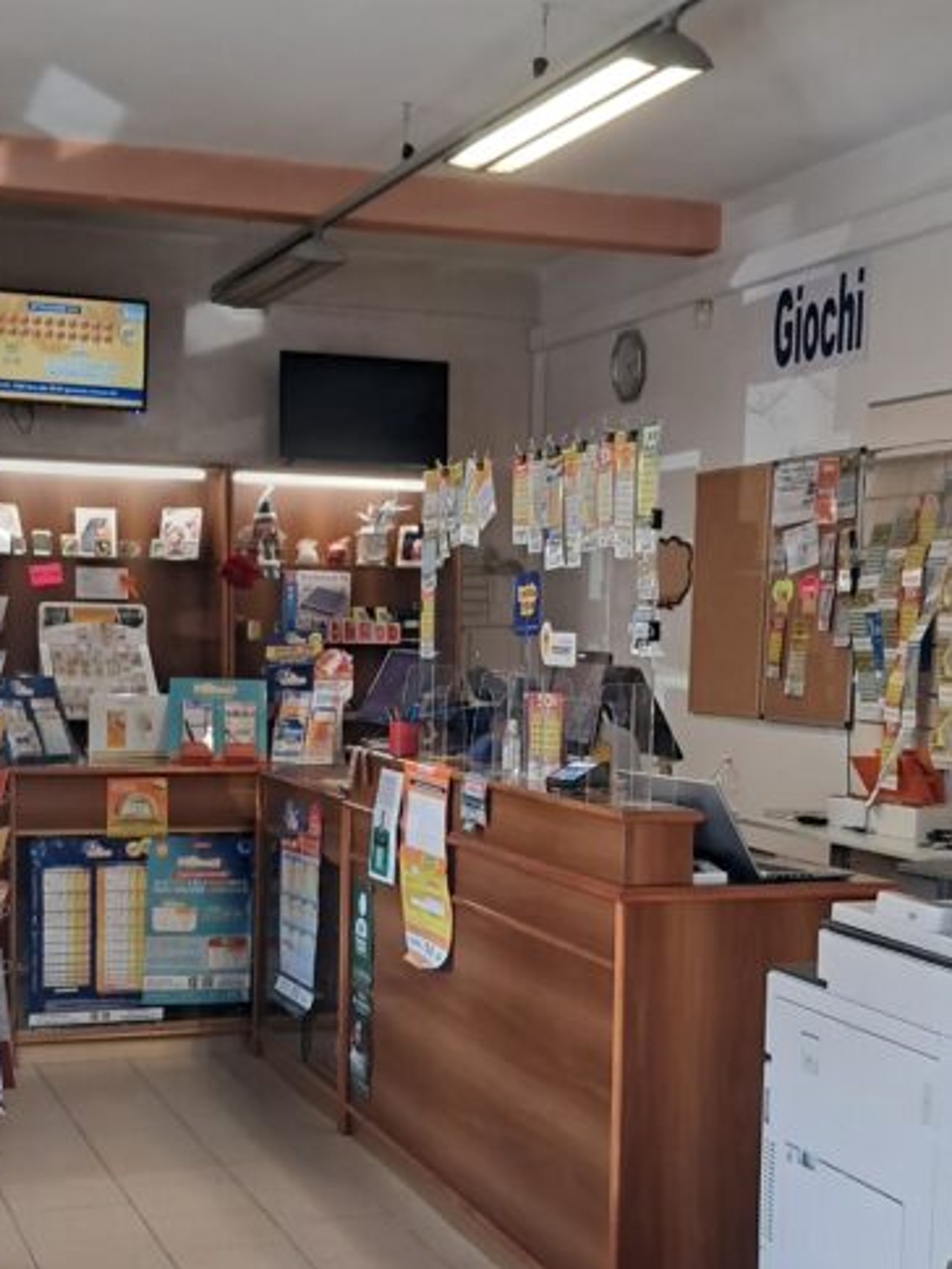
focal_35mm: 57
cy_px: 790
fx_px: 2089
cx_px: 505
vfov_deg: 33.6
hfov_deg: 25.7
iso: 160
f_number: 1.8
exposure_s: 1/50
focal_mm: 4
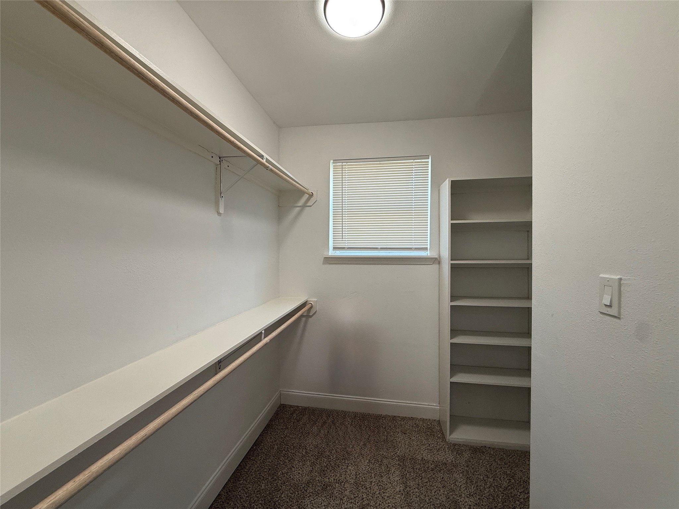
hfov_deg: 102.1
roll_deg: -0.5
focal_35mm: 14
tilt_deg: -0.7
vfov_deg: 85.7
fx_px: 275
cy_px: 254
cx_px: 340
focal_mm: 2.22
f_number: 2.2
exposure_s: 1/120
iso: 125
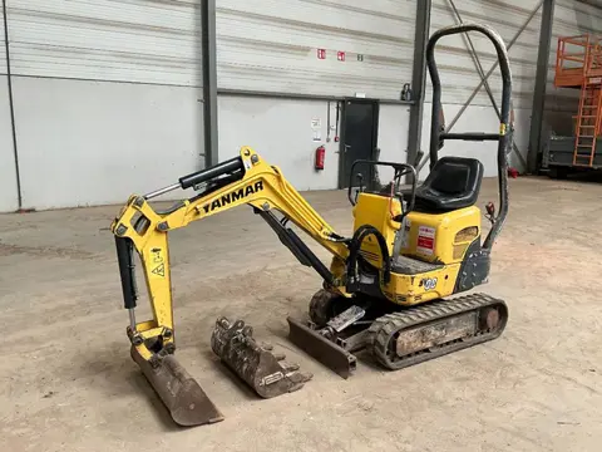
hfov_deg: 61.7
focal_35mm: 29
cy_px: 226
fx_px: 504
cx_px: 301
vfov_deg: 48.2
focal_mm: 3
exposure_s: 1/67
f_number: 1.8
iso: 64
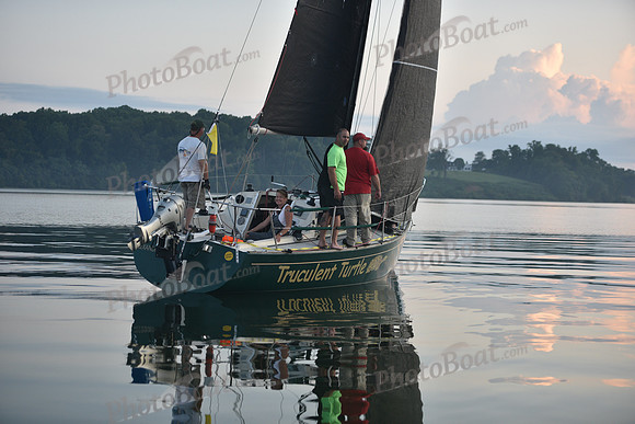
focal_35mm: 70
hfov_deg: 28.8
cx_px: 318
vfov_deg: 19.5
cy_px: 212
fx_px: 1235
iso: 320
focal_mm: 70
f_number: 2.8
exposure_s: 1/640
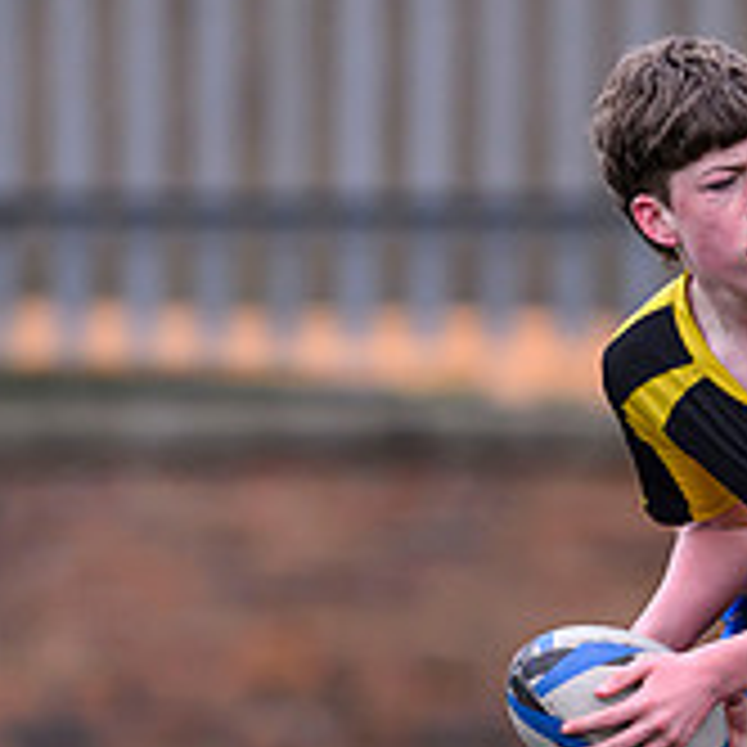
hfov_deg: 1.0
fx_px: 40894
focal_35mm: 1675
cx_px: 672
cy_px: 920
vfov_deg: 1.0
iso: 500
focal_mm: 400
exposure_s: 1/1600
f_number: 3.5
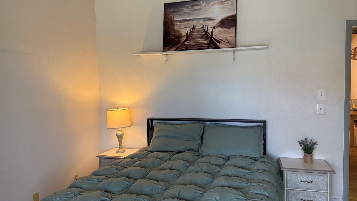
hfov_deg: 69.8
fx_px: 256
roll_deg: +1.4
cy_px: 102
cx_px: 177
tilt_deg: -2.4
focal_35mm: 27
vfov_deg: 42.9
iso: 250
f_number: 1.78
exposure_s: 1/120
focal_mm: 6.76
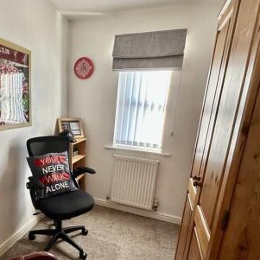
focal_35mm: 24
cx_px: 76
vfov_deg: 64.6
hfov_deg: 62.5
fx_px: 204
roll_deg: -2.2
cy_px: 152
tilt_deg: -13.7
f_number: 2.2
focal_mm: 2.22
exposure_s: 1/99
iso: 160
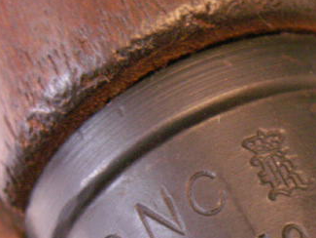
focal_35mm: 122
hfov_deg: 16.0
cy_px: 221
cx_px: 282
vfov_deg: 12.1
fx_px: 1114
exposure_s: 1/6
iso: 160
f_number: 3.2
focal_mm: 10.28
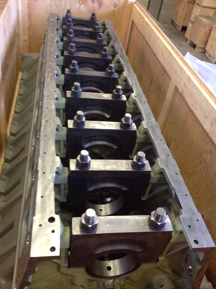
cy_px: 144
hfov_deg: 40.6
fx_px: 292
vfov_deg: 52.7
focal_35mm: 35
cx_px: 108
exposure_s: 1/15
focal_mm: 4.28
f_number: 2.4
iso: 500
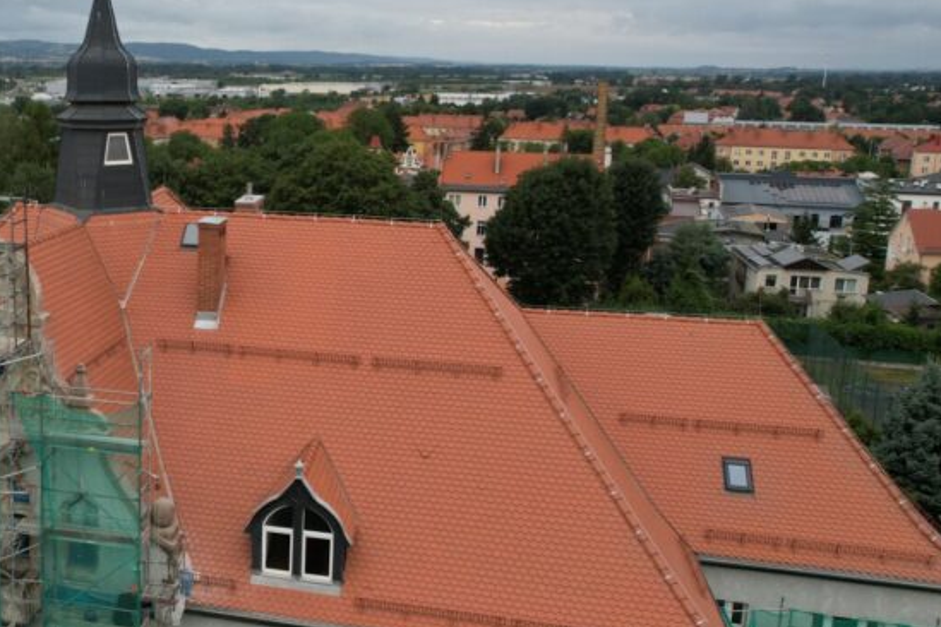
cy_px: 265
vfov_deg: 32.6
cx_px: 105
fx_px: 1072
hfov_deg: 43.5
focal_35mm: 41
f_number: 2.8
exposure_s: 1/1000
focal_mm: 8.38
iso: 110
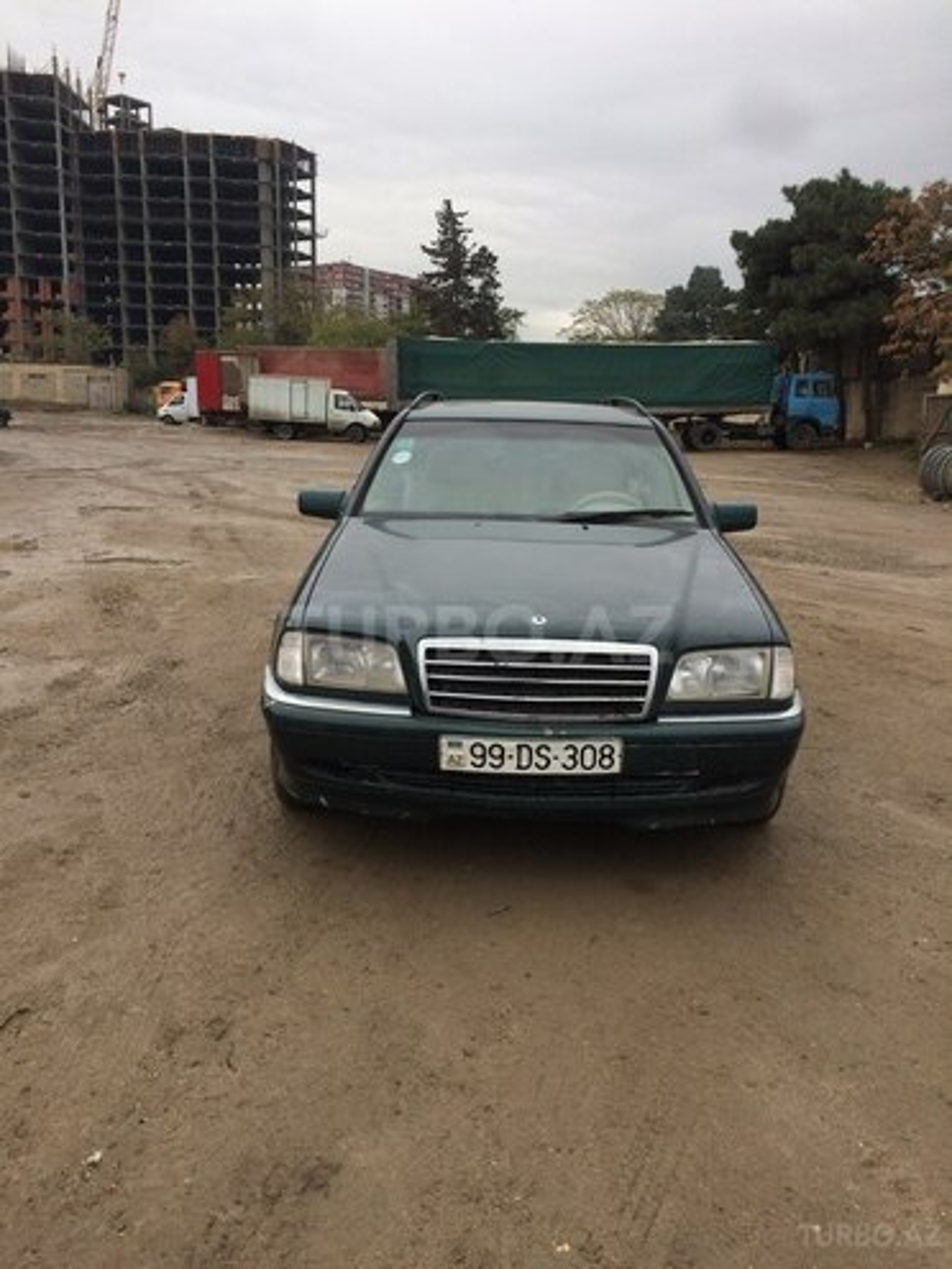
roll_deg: -0.2
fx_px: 1063
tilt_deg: -13.9
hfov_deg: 48.2
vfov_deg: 61.7
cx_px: 476
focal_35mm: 29
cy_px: 634
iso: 32
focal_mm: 4.15
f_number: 2.2
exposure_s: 1/513
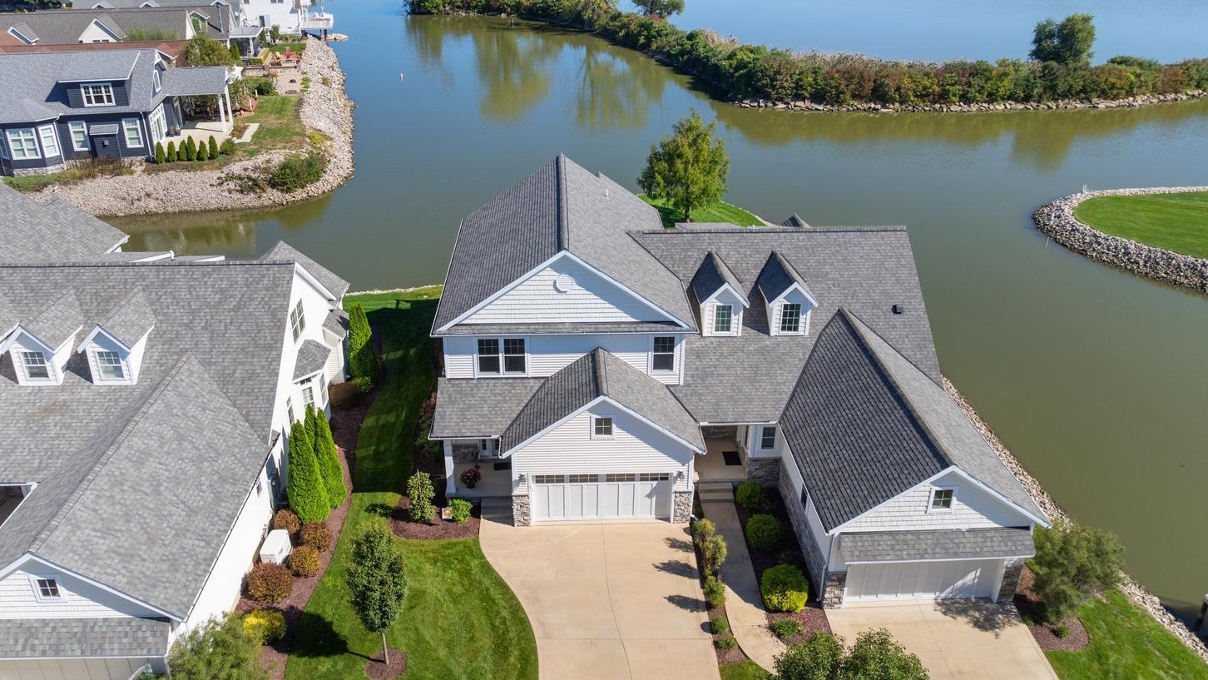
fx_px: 865
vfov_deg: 42.9
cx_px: 592
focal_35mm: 27
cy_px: 307
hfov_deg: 69.8
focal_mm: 12.29
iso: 120
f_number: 2.8
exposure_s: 1/120
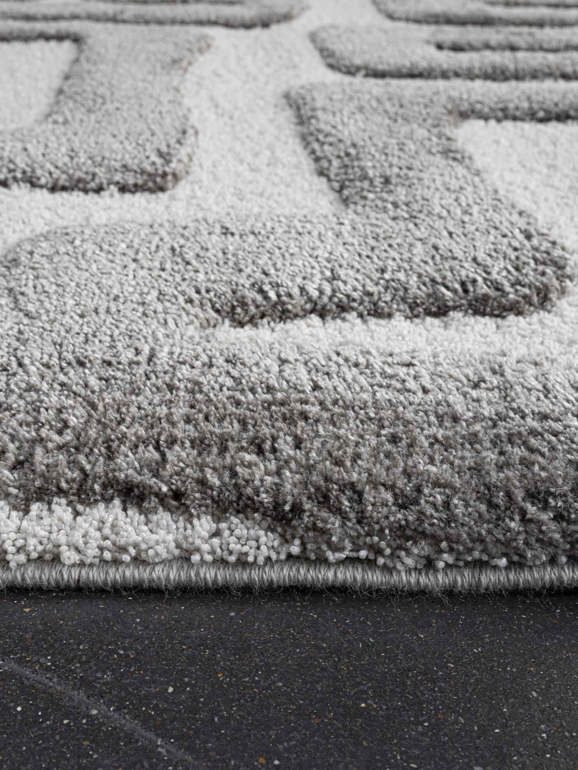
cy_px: 386
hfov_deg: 28.3
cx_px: 179
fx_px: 1135
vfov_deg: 37.5
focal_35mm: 51
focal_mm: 35
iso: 64
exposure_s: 1/1.67
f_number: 16
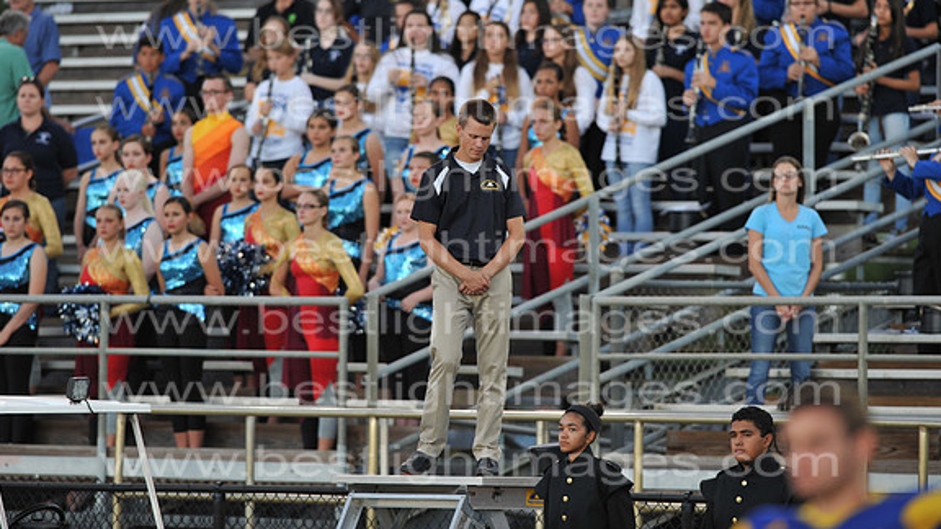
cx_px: 470
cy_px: 216
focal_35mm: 316
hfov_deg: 6.8
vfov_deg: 3.8
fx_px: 7885
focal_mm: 300
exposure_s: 1/400
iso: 1600
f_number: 4
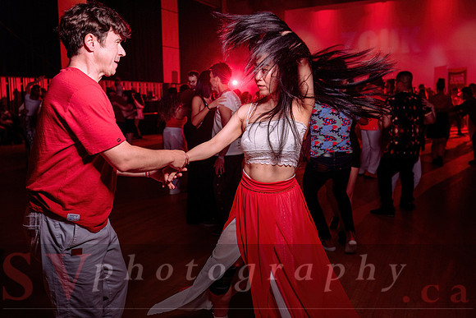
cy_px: 137
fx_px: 436
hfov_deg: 57.3
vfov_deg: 39.9
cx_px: 238
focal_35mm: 33
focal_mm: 29
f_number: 2.8
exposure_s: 1/60
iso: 1000
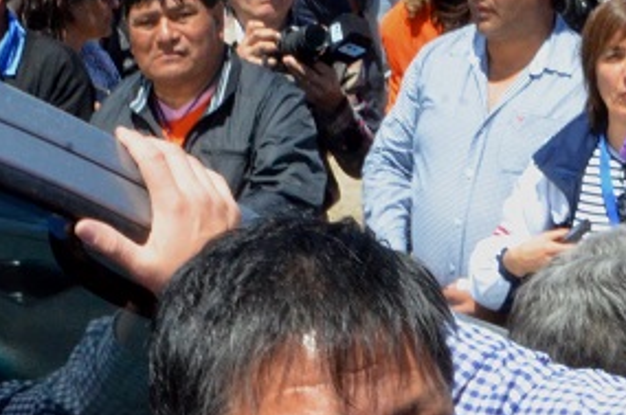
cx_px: 558
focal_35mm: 97
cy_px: 527
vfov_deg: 13.6
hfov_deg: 20.6
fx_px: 1684
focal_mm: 18
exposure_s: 1/250
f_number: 22
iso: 2500
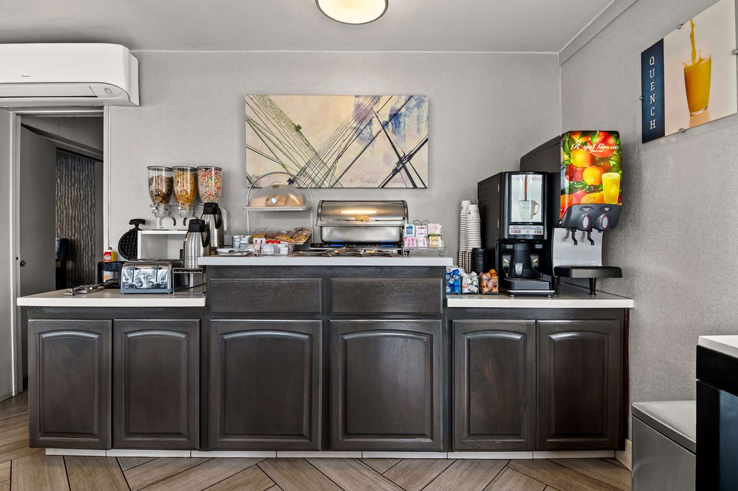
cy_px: 246
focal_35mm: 16
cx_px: 369
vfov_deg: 73.7
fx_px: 328
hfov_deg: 96.8
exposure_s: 1/4
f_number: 10
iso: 250
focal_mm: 16
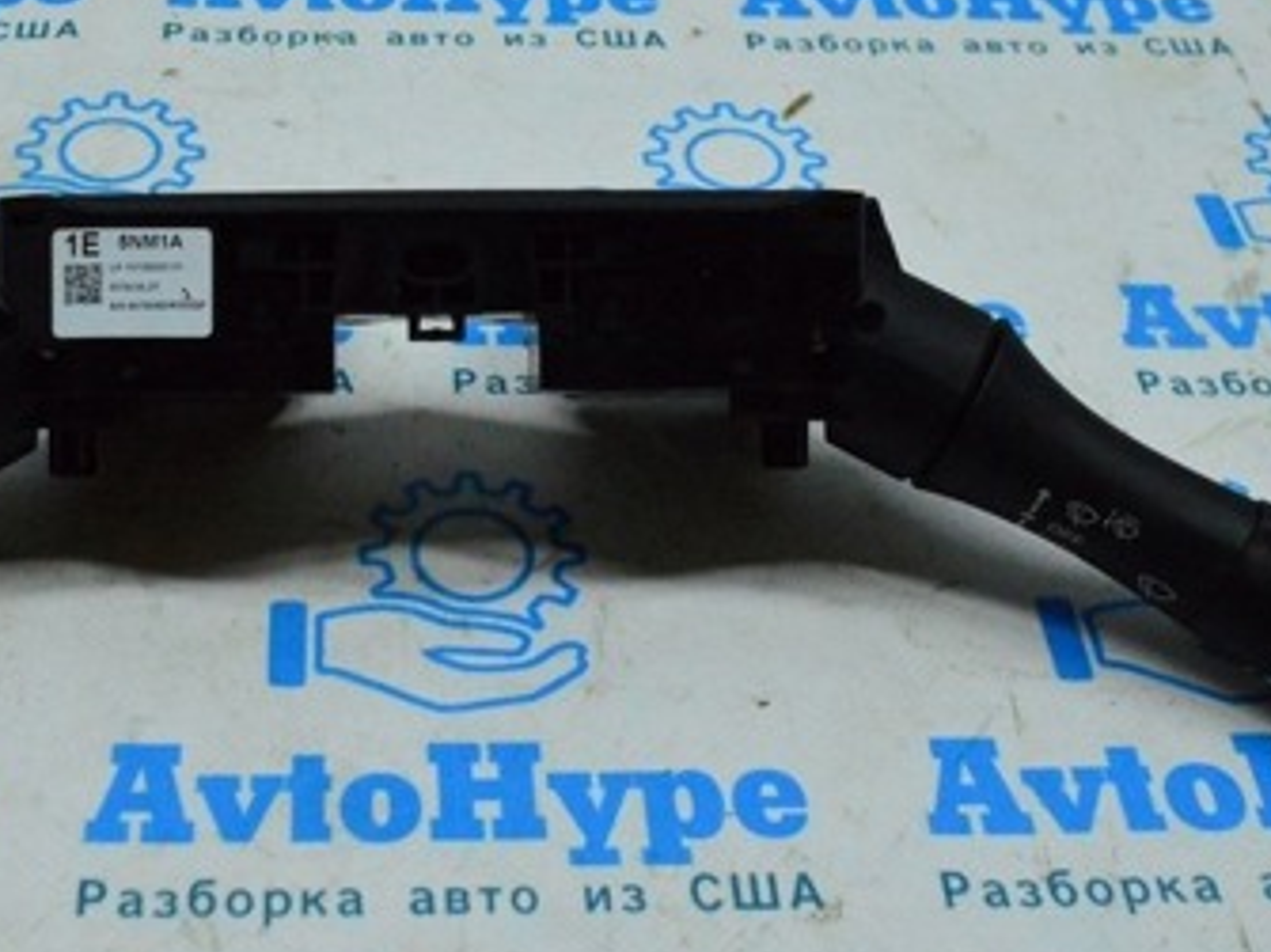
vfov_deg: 26.5
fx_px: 2019
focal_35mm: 55
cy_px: 449
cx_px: 383
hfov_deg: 34.5
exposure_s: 1/800
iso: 6400
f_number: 6.3
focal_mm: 20
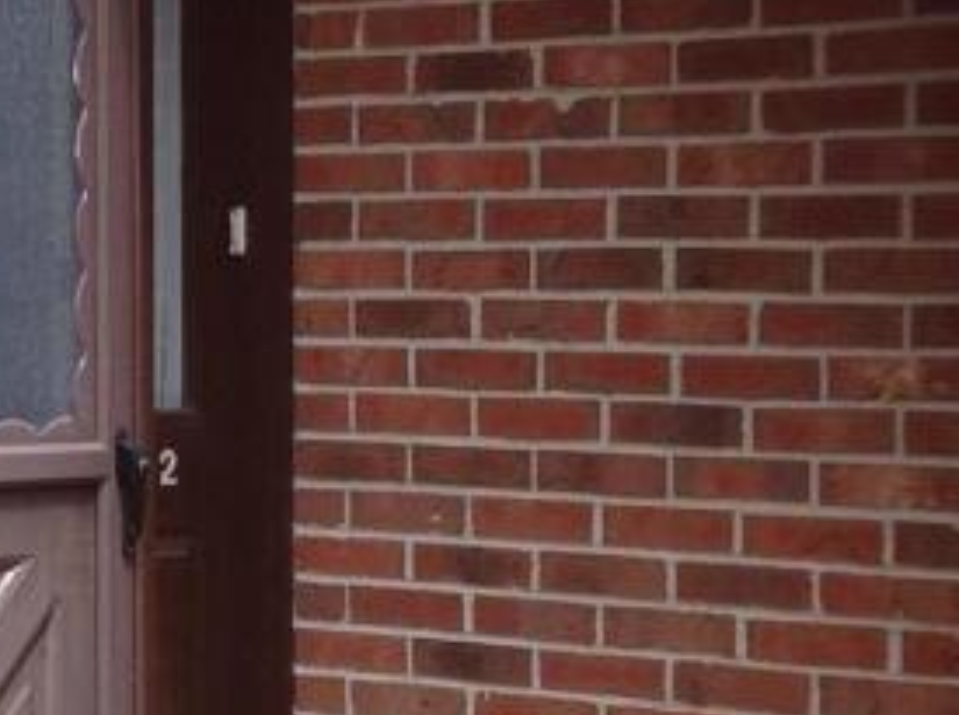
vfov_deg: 11.3
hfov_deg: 14.7
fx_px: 3621
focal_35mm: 131
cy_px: 351
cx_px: -94
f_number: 2.4
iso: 50
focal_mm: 4.28
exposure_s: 1/480
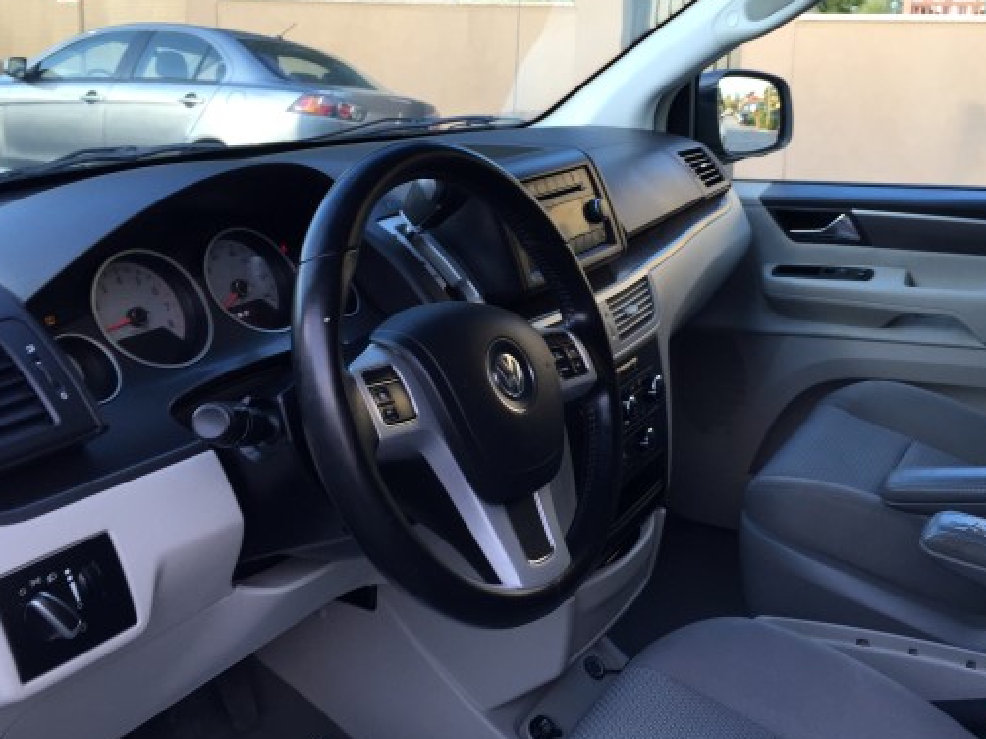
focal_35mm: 37
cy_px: 324
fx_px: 1053
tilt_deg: -10.5
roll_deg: -2.7
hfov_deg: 49.7
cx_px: 607
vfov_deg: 38.6
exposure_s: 1/120
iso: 50
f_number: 2.2
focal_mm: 4.15
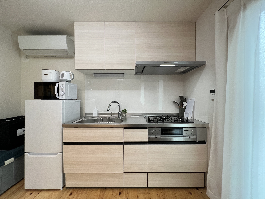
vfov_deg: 89.9
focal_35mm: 13
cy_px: 100
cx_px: 132
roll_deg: -0.2
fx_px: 100
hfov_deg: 106.2
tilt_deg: -0.9
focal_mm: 1.57
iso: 250
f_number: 1.8
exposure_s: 1/100
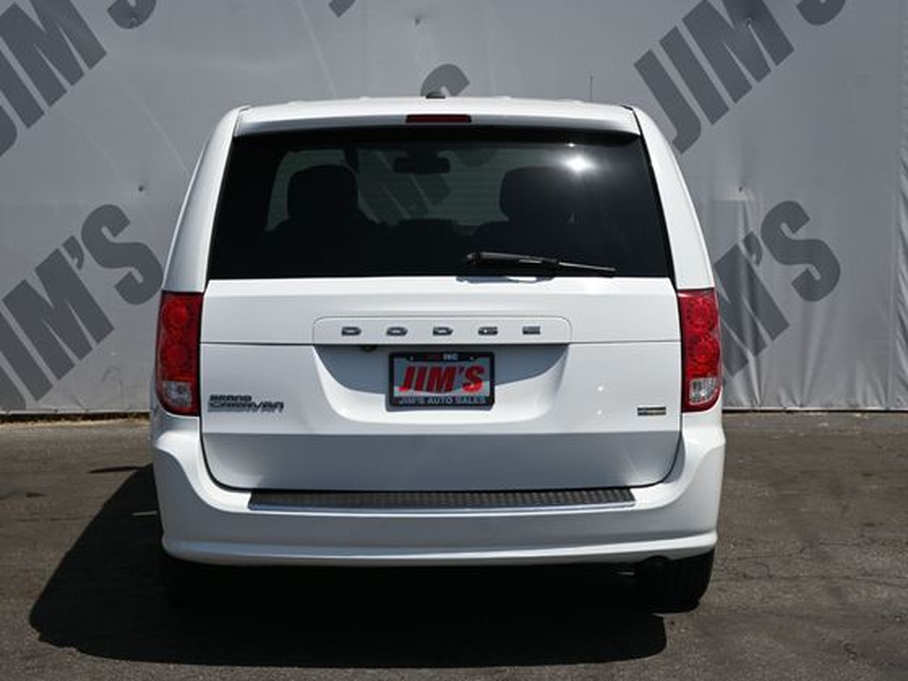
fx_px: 1772
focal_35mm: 68
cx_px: 441
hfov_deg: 28.7
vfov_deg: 21.8
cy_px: 337
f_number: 7.1
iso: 100
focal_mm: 41
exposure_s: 1/400
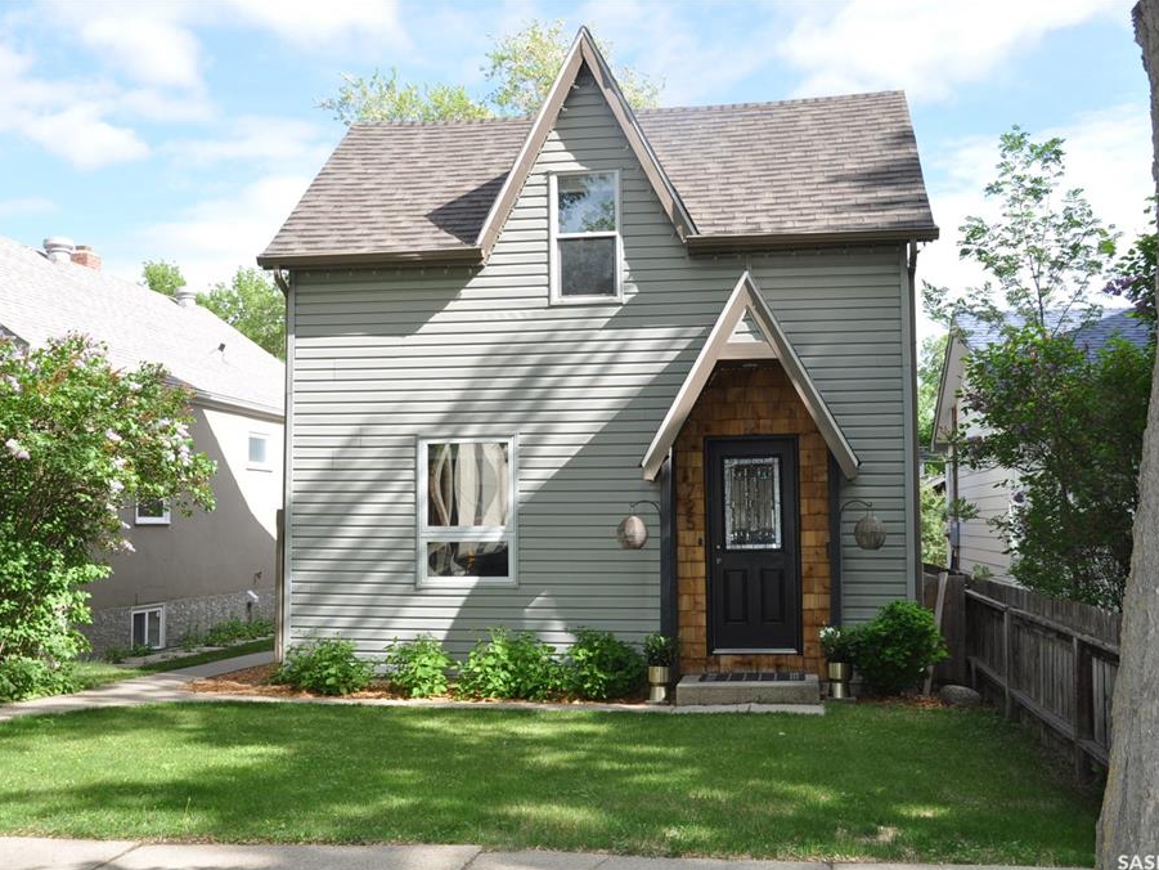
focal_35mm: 36
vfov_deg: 39.7
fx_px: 1205
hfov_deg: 51.3
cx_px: 587
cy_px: 435
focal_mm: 22
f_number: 7.1
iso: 200
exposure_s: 1/200
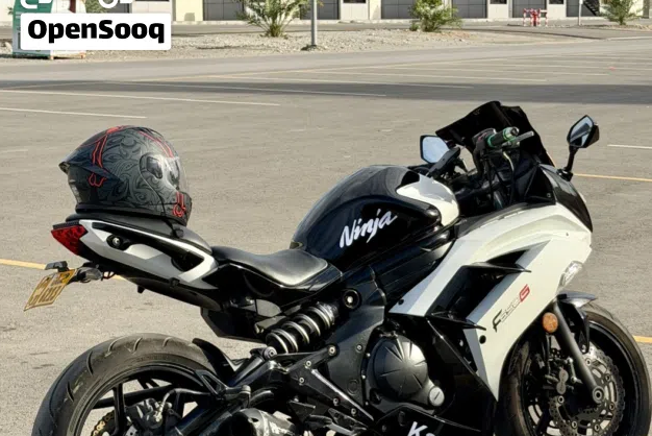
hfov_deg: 38.9
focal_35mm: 51
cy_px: 200
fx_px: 924
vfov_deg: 26.5
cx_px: 328
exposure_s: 1/3378
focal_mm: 6.76
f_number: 1.78
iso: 64
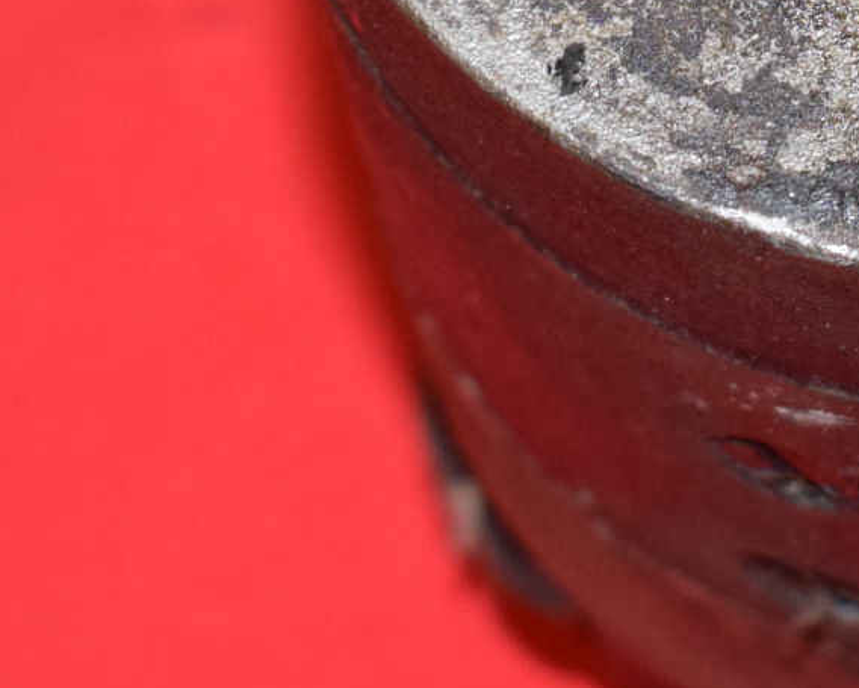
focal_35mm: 267
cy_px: -452
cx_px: 1003
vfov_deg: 5.7
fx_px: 6791
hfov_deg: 7.2
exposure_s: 1/160
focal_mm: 36
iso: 800
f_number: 5.6
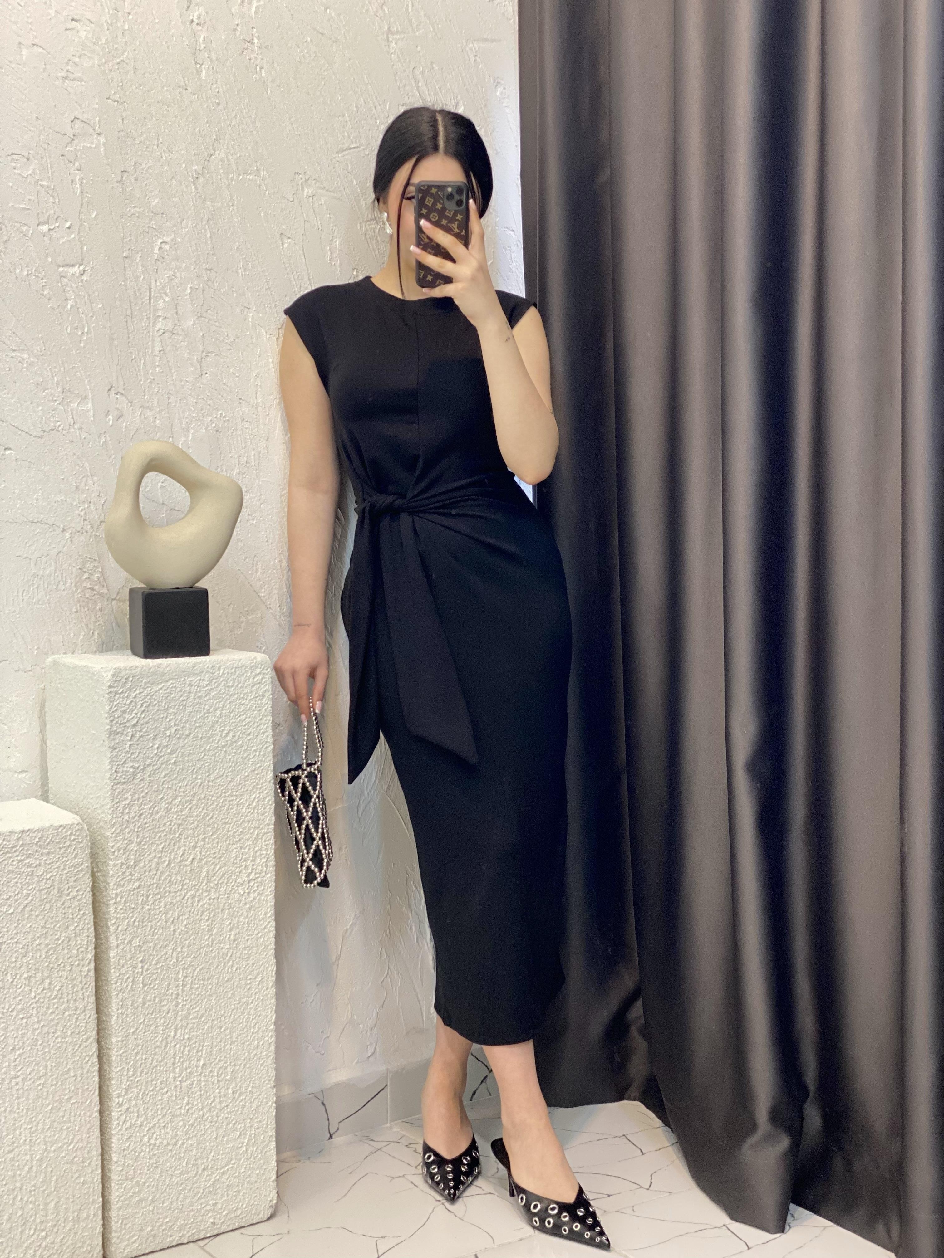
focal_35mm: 52
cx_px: 472
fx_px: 1891
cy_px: 629
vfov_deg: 36.8
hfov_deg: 28.0
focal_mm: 6
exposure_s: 1/100
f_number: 2
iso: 200
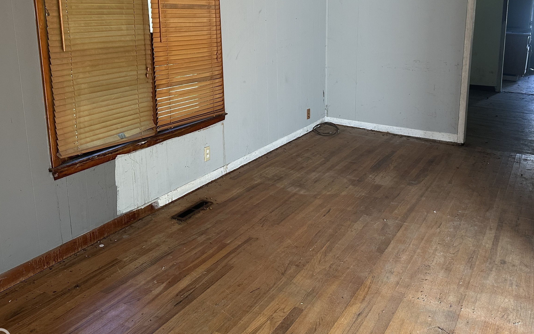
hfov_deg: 56.4
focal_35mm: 34
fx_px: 495
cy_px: 107
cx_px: 314
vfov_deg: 36.8
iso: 200
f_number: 1.78
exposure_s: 1/121
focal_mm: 6.86
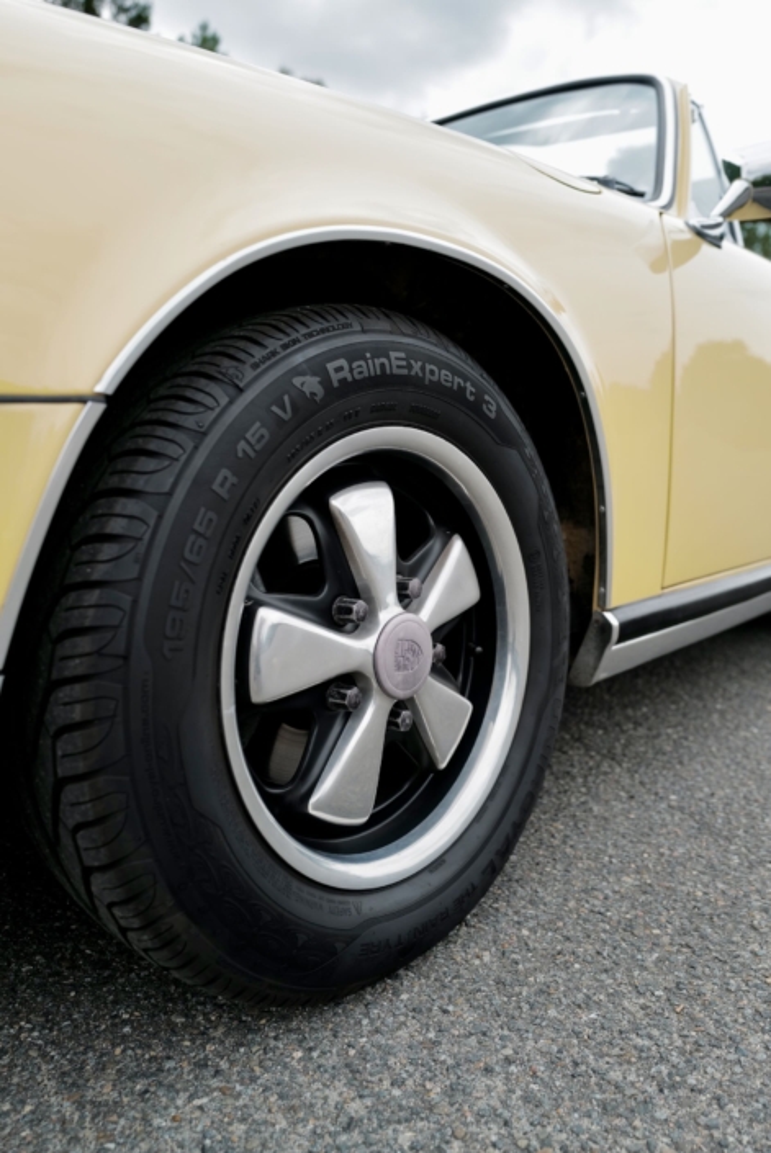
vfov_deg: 65.4
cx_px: 386
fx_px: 898
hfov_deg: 46.5
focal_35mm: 28
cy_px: 576
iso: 100
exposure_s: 1/100
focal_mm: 28
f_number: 3.5
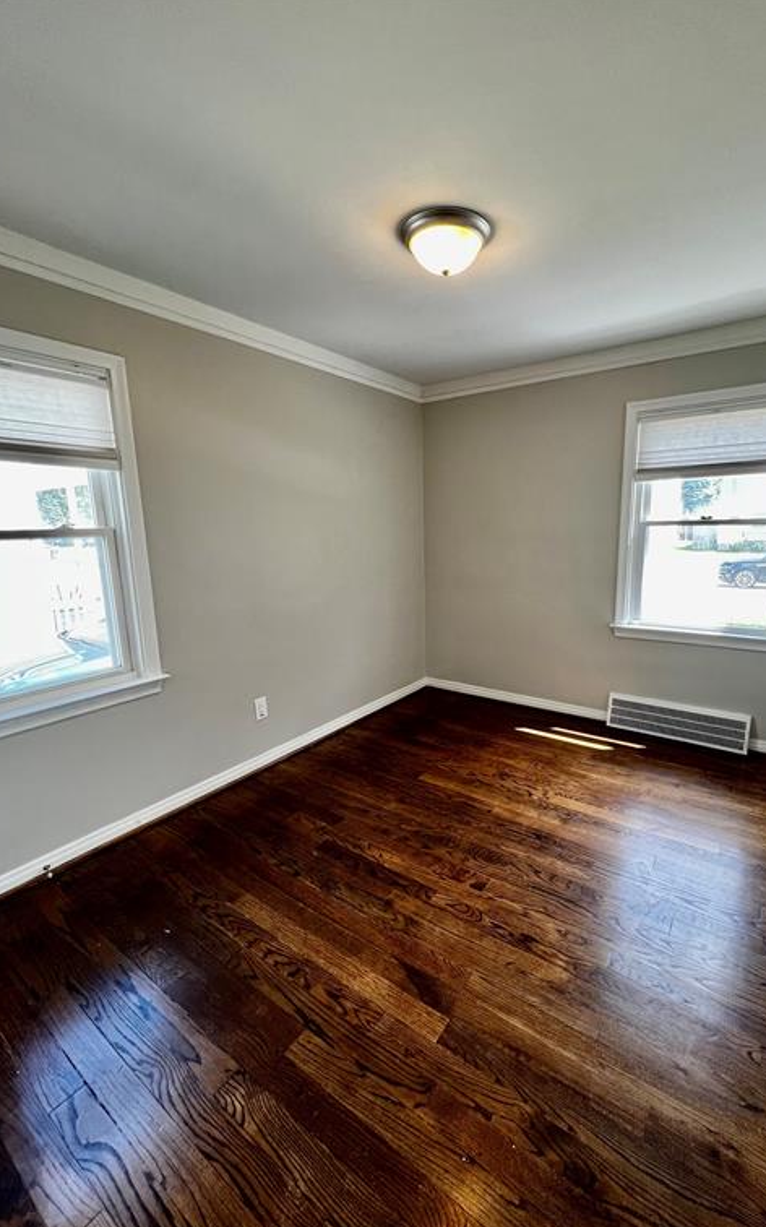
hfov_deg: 78.3
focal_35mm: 14
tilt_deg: -8.4
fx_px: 468
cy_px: 615
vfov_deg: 105.3
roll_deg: +1.2
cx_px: 425
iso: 125
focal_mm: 1.57
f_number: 1.8
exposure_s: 1/120
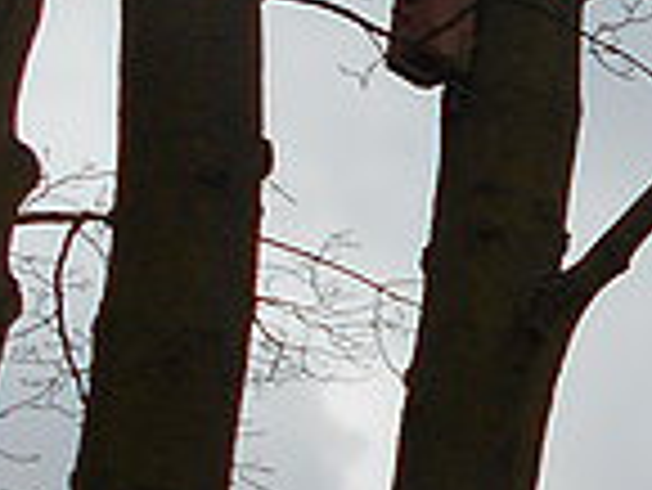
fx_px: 3035
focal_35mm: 161
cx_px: 1493
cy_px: 519
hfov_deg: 10.7
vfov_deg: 9.2
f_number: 3.2
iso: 80
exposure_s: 1/640
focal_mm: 4.6
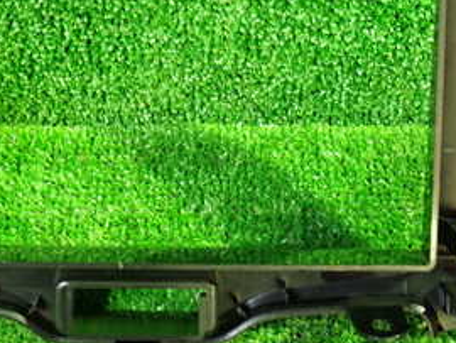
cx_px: 144
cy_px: 51
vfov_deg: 18.2
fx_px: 1055
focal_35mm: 80
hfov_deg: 24.3
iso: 800
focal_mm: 6.37
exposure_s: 1/15
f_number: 2.5
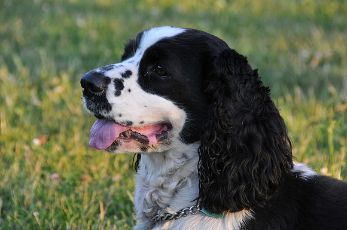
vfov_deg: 4.6
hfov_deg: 6.9
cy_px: 115
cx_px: 174
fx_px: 2888
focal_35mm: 300
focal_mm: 200
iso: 800
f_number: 8
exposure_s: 1/250
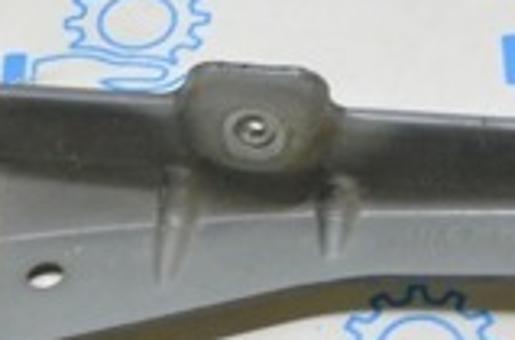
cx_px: 372
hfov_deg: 15.4
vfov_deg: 10.2
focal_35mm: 133
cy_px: 219
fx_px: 1897
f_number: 5.6
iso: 400
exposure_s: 1/20
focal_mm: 22
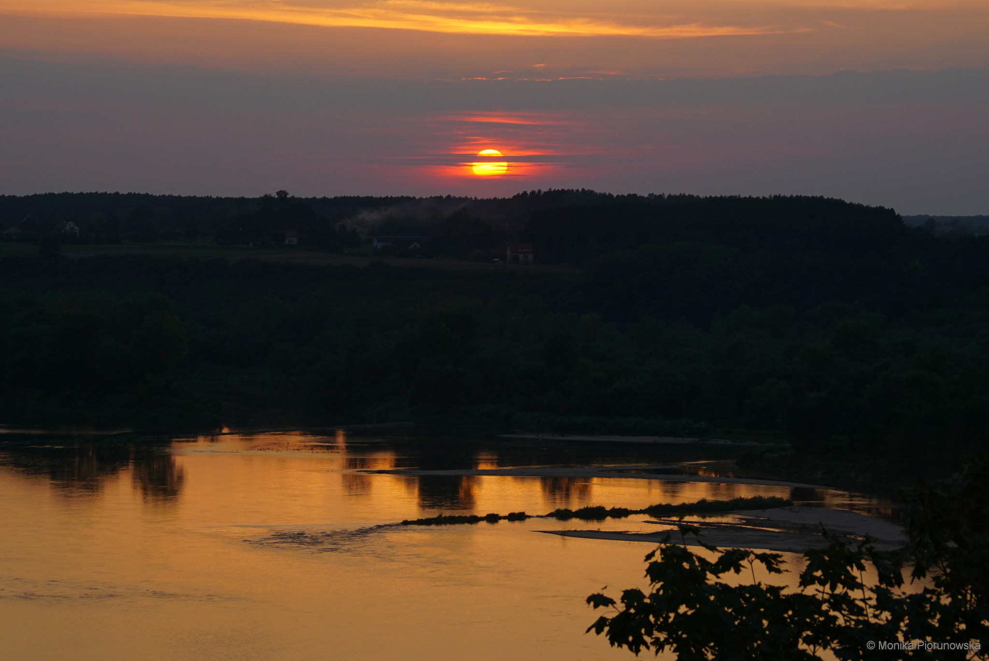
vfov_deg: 10.2
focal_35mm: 135
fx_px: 3711
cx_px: 494
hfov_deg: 15.2
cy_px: 330
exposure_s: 1/125
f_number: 11
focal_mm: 90
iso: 400
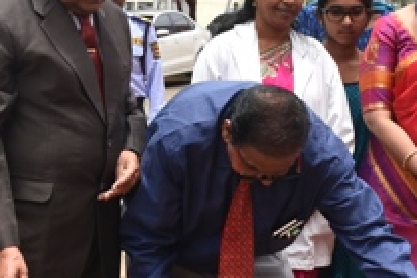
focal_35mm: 117
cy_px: 262
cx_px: 378
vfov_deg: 11.6
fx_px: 1355
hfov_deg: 17.2
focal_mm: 18
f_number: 8
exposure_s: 1/500
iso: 220
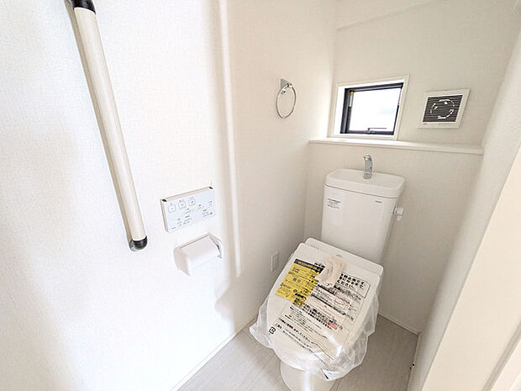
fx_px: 211
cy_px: 196
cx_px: 260
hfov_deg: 102.1
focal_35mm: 14
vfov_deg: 85.7
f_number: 2.2
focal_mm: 1.83
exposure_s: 1/30
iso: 525
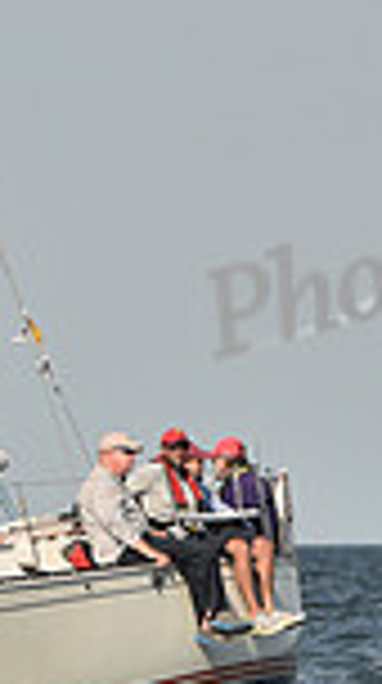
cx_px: -22
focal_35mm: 802
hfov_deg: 1.5
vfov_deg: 2.7
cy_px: 538
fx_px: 14506
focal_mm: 200
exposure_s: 1/1000
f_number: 5
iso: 250
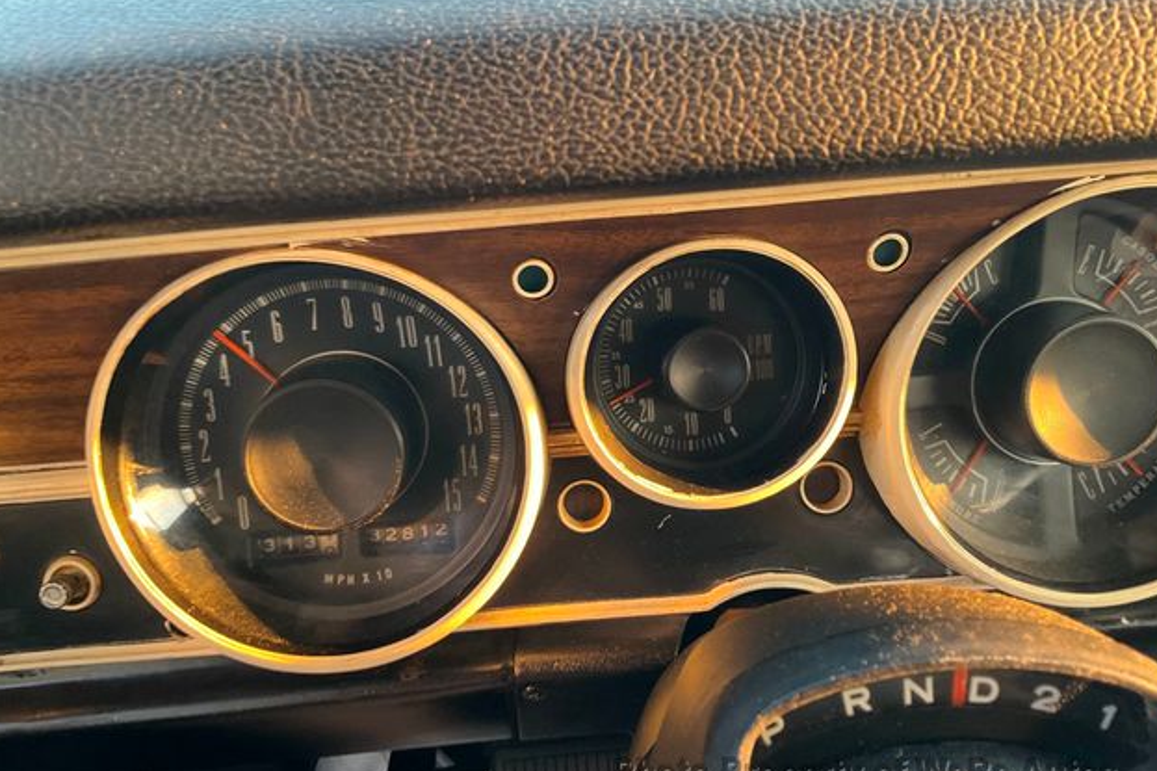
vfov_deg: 42.3
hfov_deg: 60.3
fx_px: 996
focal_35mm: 31
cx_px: 585
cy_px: 366
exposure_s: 1/60
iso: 80
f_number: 1.8
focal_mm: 3
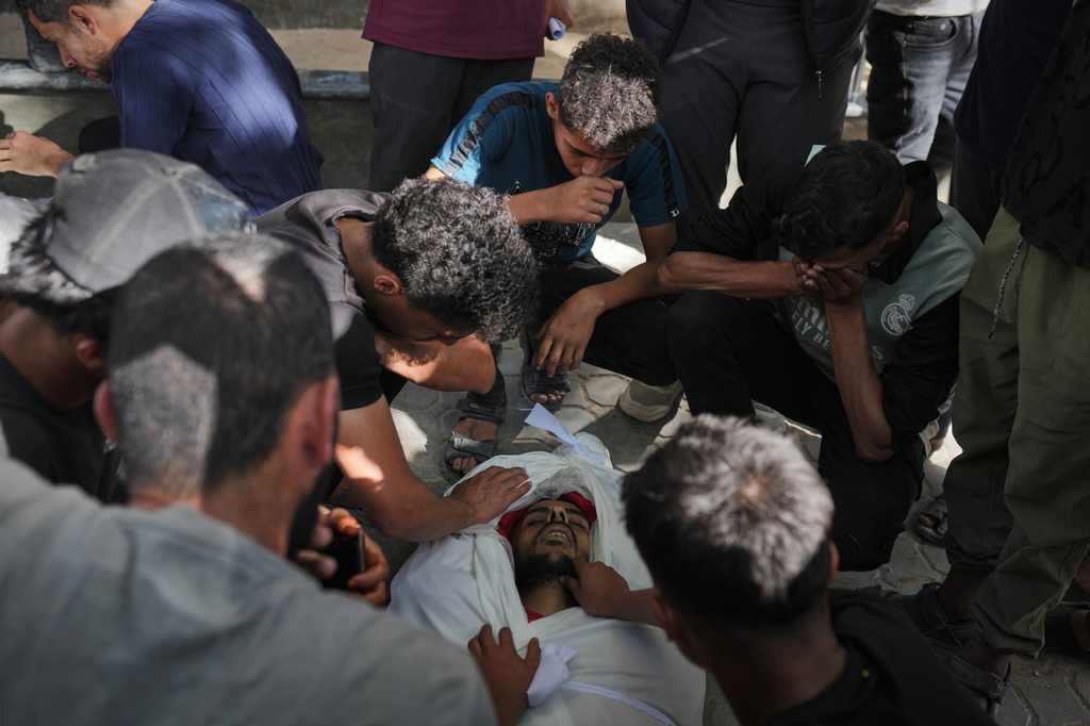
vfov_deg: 37.8
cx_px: 545
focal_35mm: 35
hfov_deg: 54.4
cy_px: 363
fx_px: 1059
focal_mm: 35
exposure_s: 1/800
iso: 320
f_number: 2.8
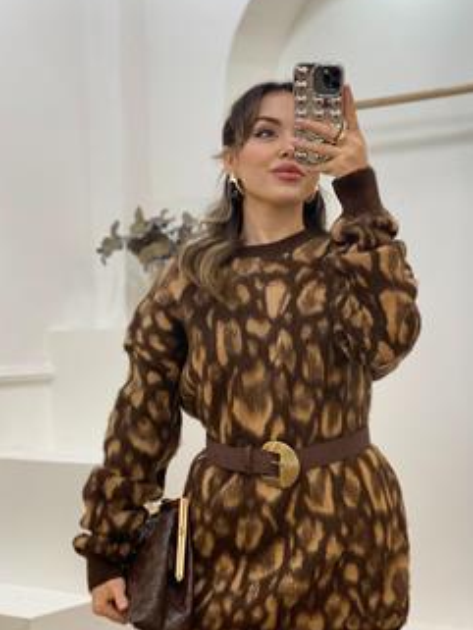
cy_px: 346
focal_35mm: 67
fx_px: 1220
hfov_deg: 21.9
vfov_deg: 28.9
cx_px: 253
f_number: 2
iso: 80
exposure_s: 1/100
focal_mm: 6
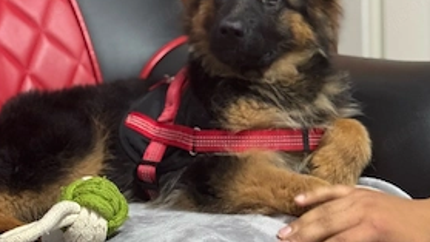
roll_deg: +1.2
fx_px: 855
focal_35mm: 75
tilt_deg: -3.6
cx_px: 223
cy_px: 14
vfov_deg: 15.9
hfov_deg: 28.2
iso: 320
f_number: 1.78
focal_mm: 6.76
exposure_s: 1/40
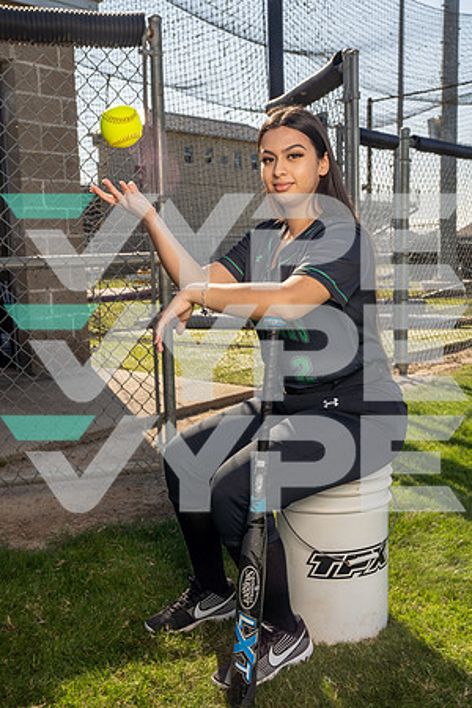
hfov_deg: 31.9
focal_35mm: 42
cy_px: 354
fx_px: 826
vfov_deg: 46.4
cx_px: 236
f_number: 8
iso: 125
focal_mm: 42
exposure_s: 1/250
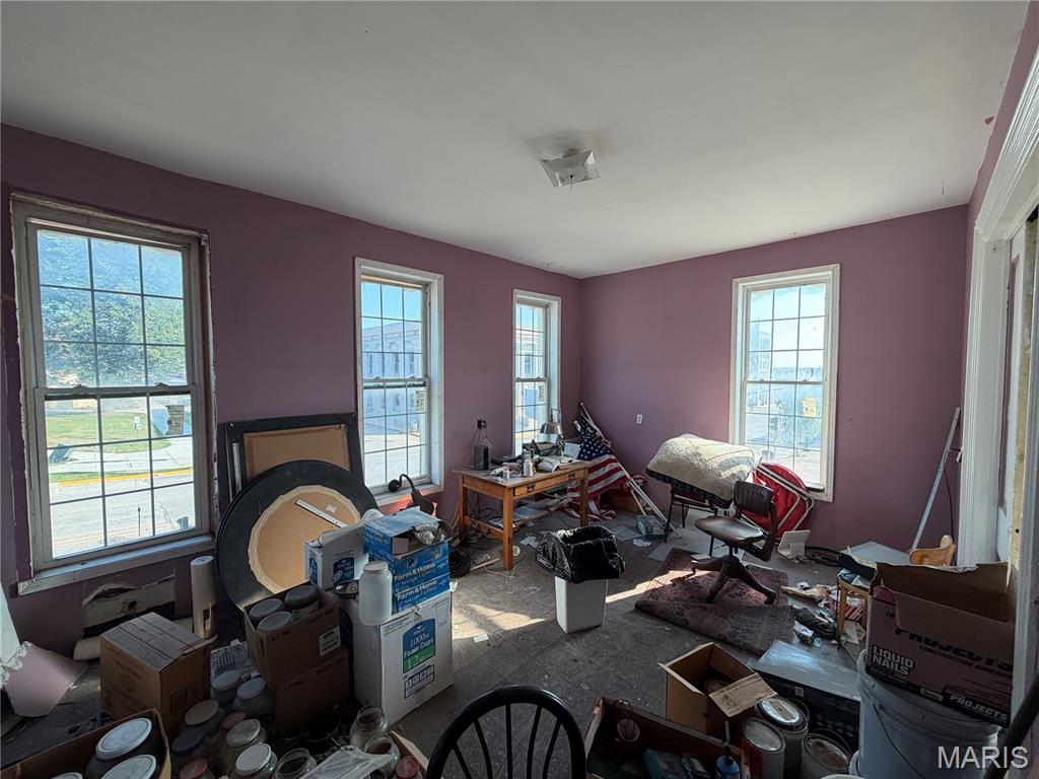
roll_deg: +0.3
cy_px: 390
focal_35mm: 14
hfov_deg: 102.1
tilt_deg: -2.1
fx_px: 420
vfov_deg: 85.7
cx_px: 520
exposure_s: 1/121
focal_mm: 2.22
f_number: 2.2
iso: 64
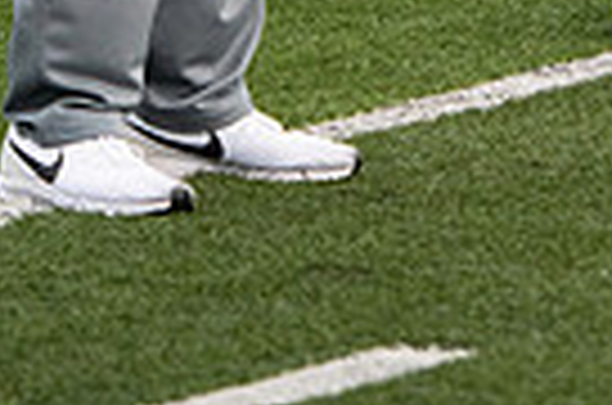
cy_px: -603
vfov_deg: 2.0
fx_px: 11397
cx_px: 450
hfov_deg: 3.1
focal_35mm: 672
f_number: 2.8
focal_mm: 135
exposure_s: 1/2000
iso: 2500
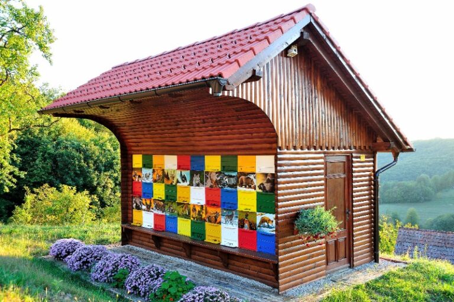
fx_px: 441
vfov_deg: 37.8
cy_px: 151
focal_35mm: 35
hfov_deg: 54.5
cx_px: 227
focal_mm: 35
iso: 200
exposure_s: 1/8
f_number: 11
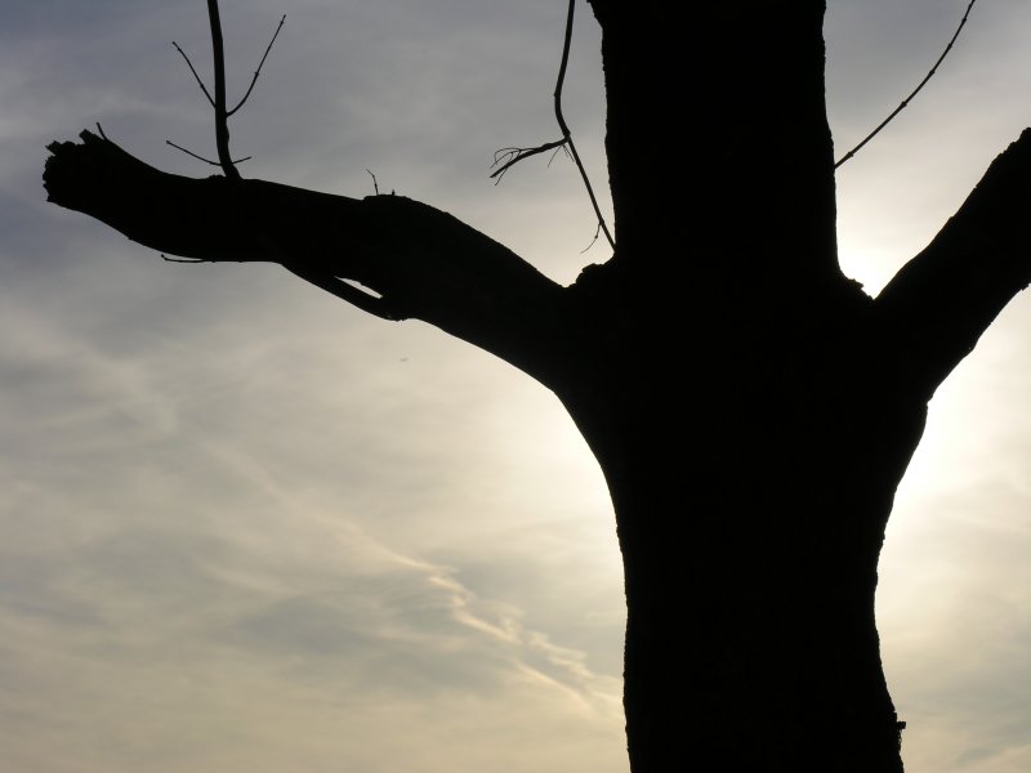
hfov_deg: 15.5
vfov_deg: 11.7
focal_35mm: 127
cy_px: 386
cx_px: 516
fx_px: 3783
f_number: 7.6
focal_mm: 32.4
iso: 50
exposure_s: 1/943
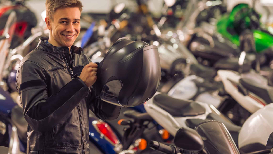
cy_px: 82
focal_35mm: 137
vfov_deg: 8.9
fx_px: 992
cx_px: 136
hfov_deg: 15.7
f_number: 2.8
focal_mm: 130
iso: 400
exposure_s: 1/160
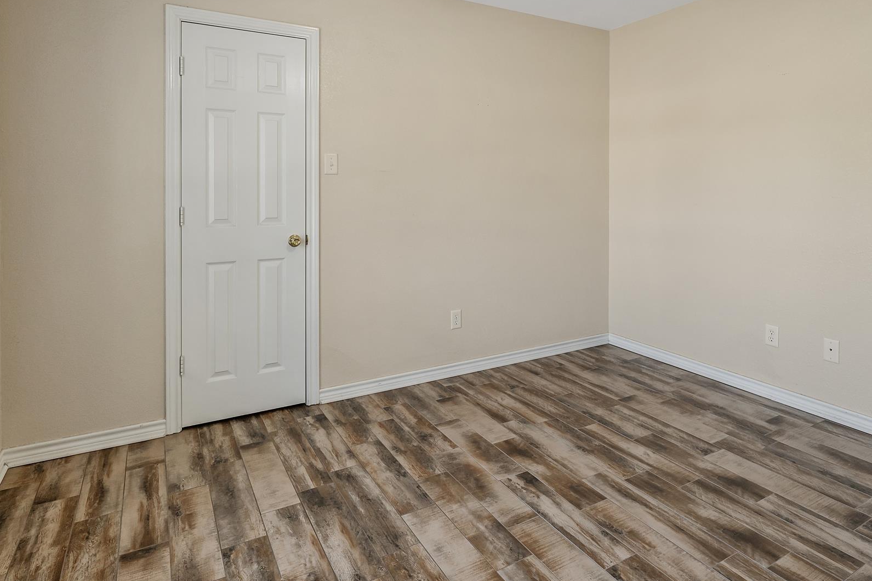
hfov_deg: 78.5
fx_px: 533
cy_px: 194
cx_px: 466
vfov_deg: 56.0
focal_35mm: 22
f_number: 8
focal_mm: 14
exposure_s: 1/25
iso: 800
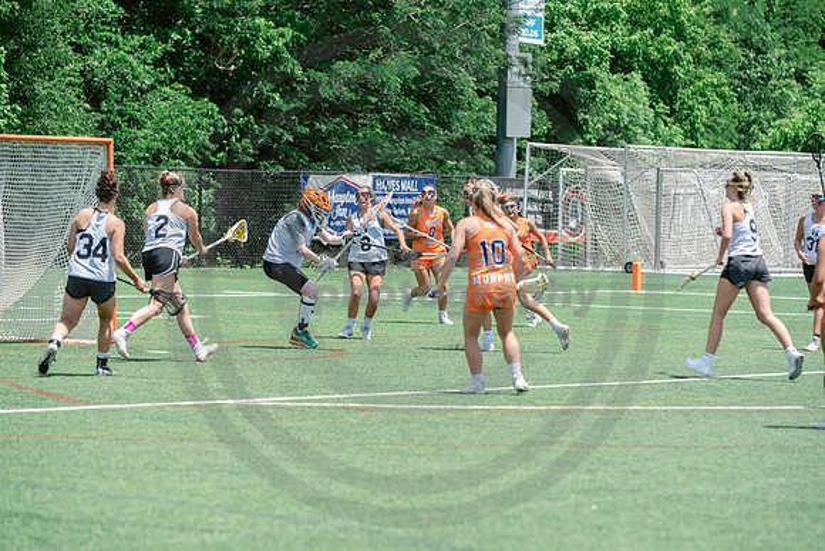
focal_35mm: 195
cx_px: 412
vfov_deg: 7.0
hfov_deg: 10.5
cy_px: 276
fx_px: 4470
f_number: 5
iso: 400
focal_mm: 195
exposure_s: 1/1600
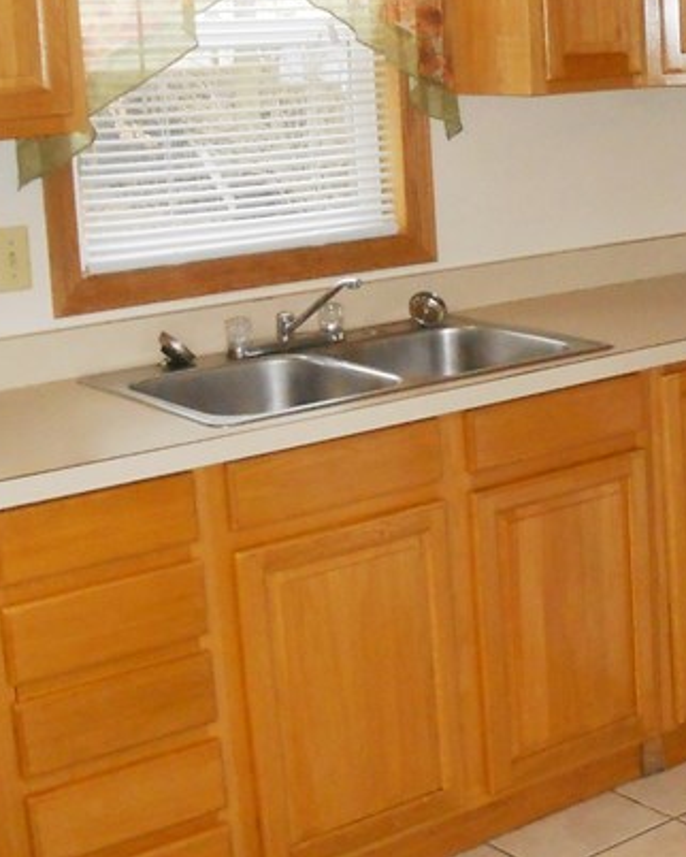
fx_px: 2333
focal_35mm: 92
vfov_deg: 20.8
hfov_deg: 16.4
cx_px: 682
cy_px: 313
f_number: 3.9
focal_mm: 6.7
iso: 250
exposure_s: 1/30
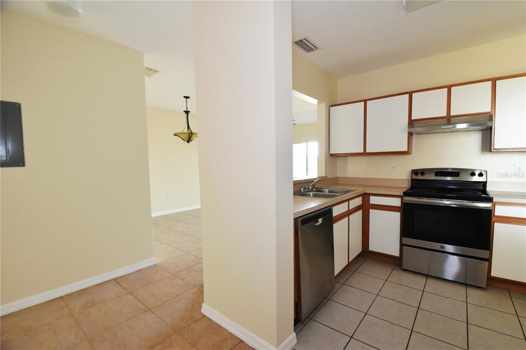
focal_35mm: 15
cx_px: 263
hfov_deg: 100.4
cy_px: 175
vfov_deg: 77.3
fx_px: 219
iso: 1400
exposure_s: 1/60.2
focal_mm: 10
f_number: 3.5
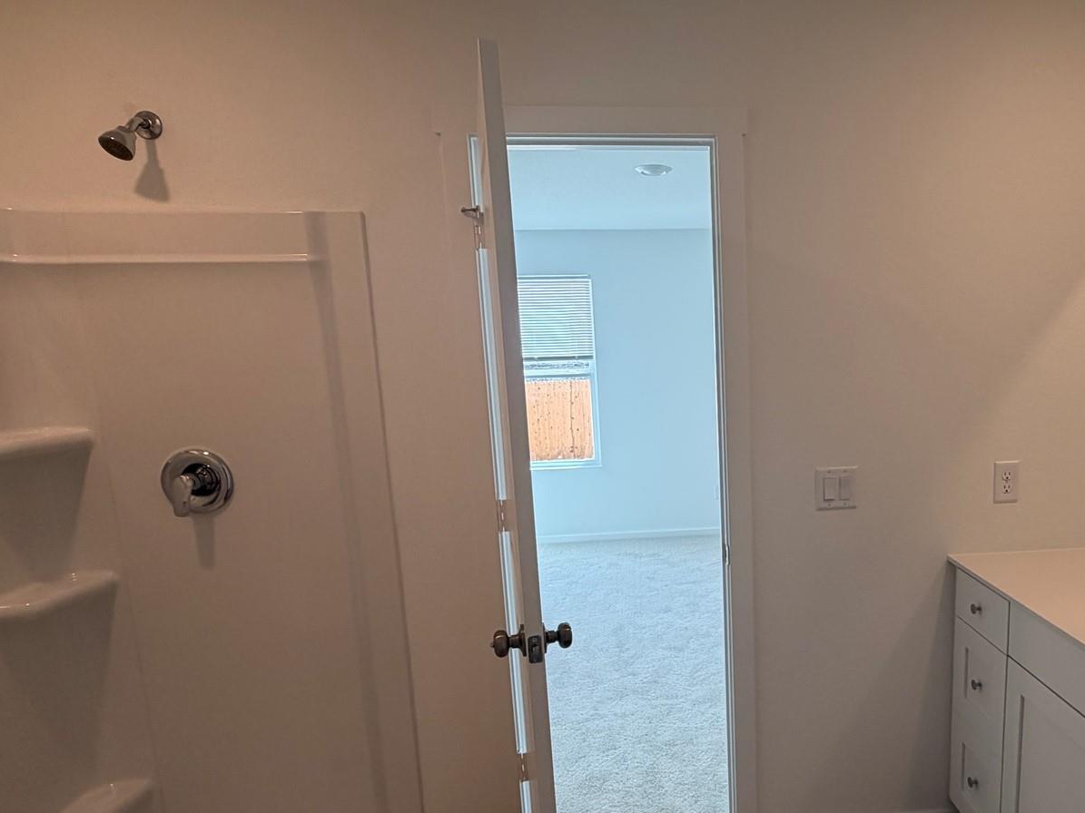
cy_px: 479
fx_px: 752
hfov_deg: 69.5
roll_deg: +1.9
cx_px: 725
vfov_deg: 56.5
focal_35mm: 24
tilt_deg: -10.7
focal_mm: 2.22
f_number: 2.2
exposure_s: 1/120
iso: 100
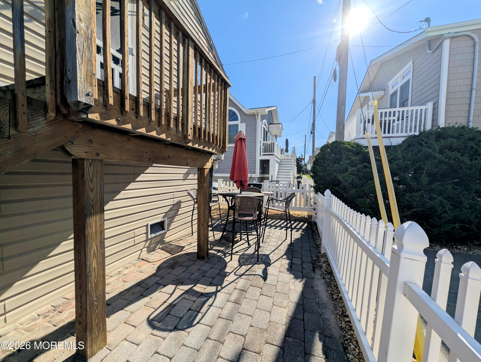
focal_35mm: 12
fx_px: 167
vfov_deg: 94.6
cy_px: 181
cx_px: 240
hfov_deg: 110.5
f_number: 1.7
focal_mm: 2.02
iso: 45
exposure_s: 1/8130
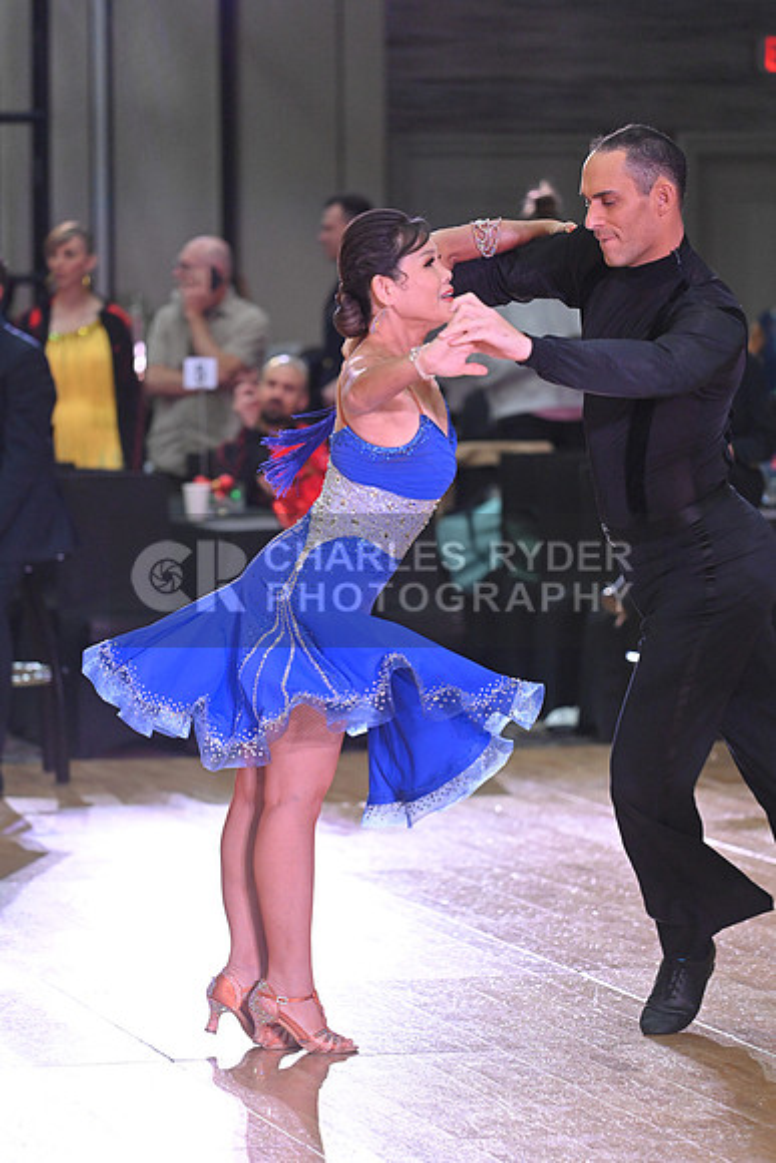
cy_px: 582
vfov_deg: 11.7
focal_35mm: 175
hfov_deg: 7.9
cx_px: 388
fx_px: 5655
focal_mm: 175
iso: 3200
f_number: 4.5
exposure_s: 1/400
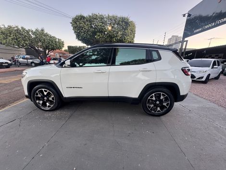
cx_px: 113
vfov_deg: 85.8
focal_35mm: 14
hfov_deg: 102.0
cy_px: 85
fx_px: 92
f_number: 2.2
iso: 125
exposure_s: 1/99
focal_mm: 2.22
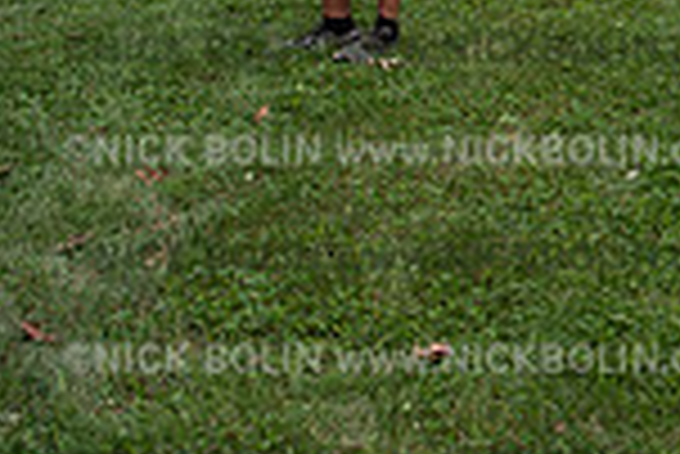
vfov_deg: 13.8
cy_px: -263
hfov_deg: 18.6
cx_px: 1112
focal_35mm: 92
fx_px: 1739
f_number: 3.5
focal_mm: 24
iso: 125
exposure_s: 1/640
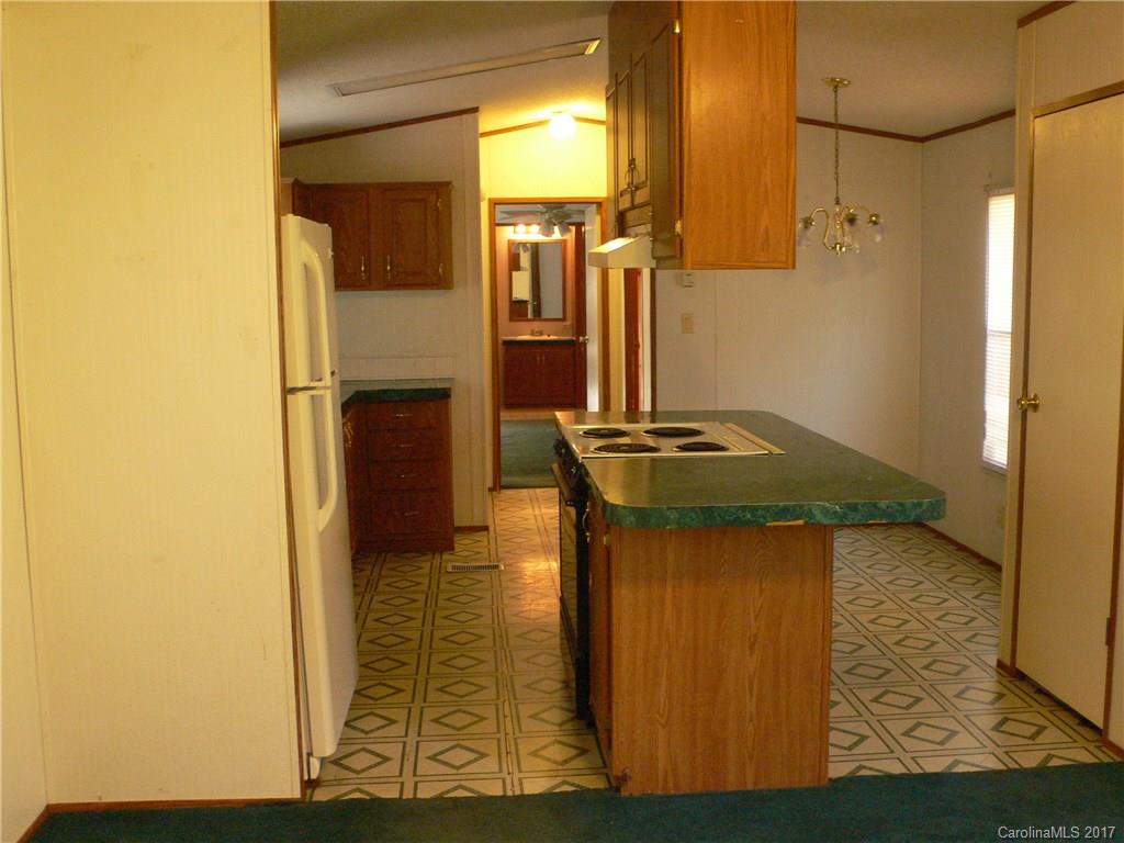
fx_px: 1104
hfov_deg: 54.0
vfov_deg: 41.8
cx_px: 562
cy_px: 422
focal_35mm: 34
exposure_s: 1/15
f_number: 2.8
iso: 200
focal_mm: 6.3
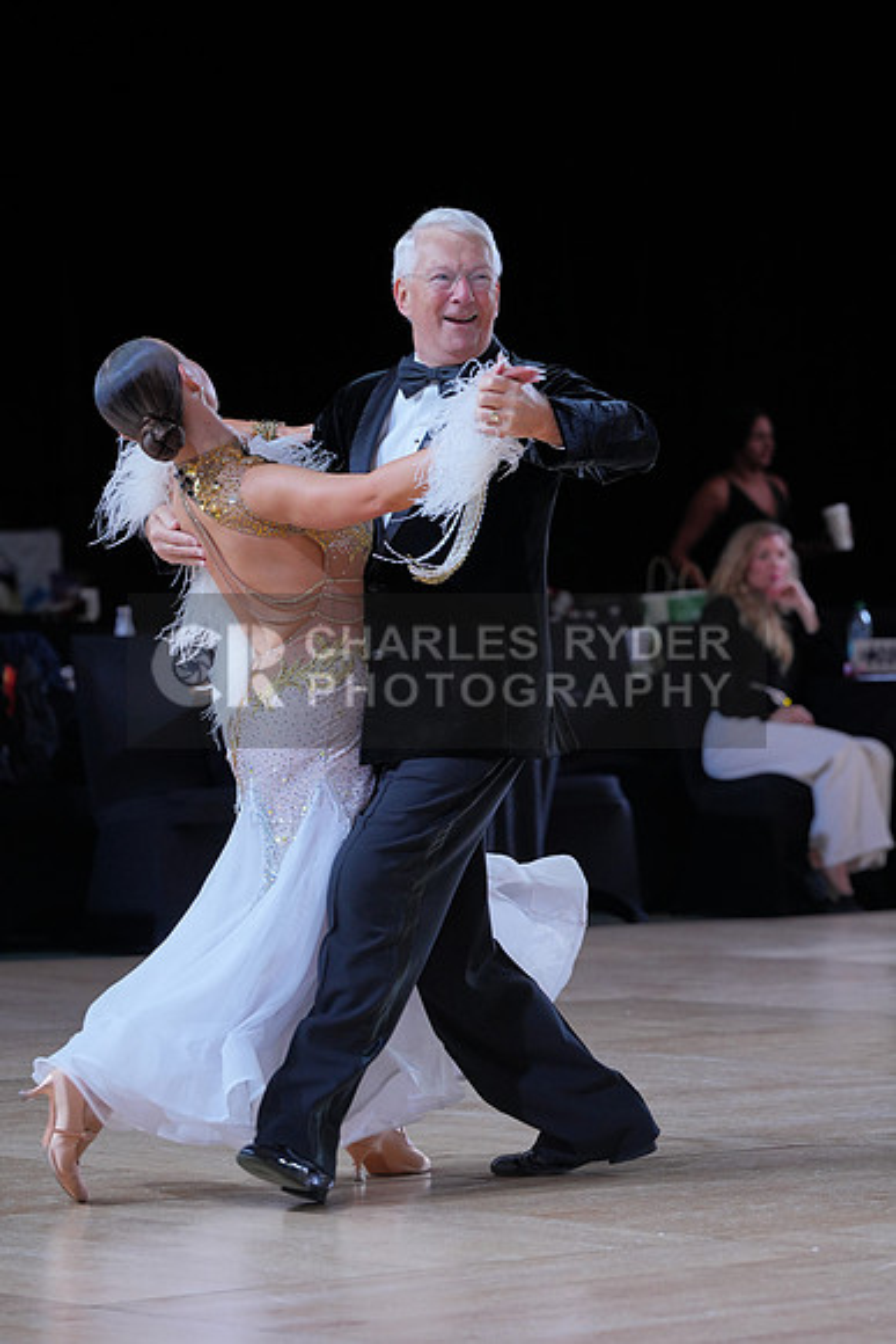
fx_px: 6230
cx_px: 448
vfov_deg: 12.3
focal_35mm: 167
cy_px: 672
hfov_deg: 8.2
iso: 1000
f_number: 5.6
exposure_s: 1/400
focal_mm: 167
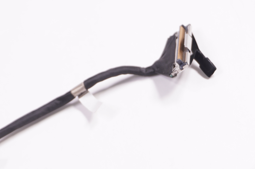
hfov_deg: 15.6
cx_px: 94
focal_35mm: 131
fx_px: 928
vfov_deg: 10.3
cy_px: 187
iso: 100
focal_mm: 39
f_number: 5.6
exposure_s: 1/40
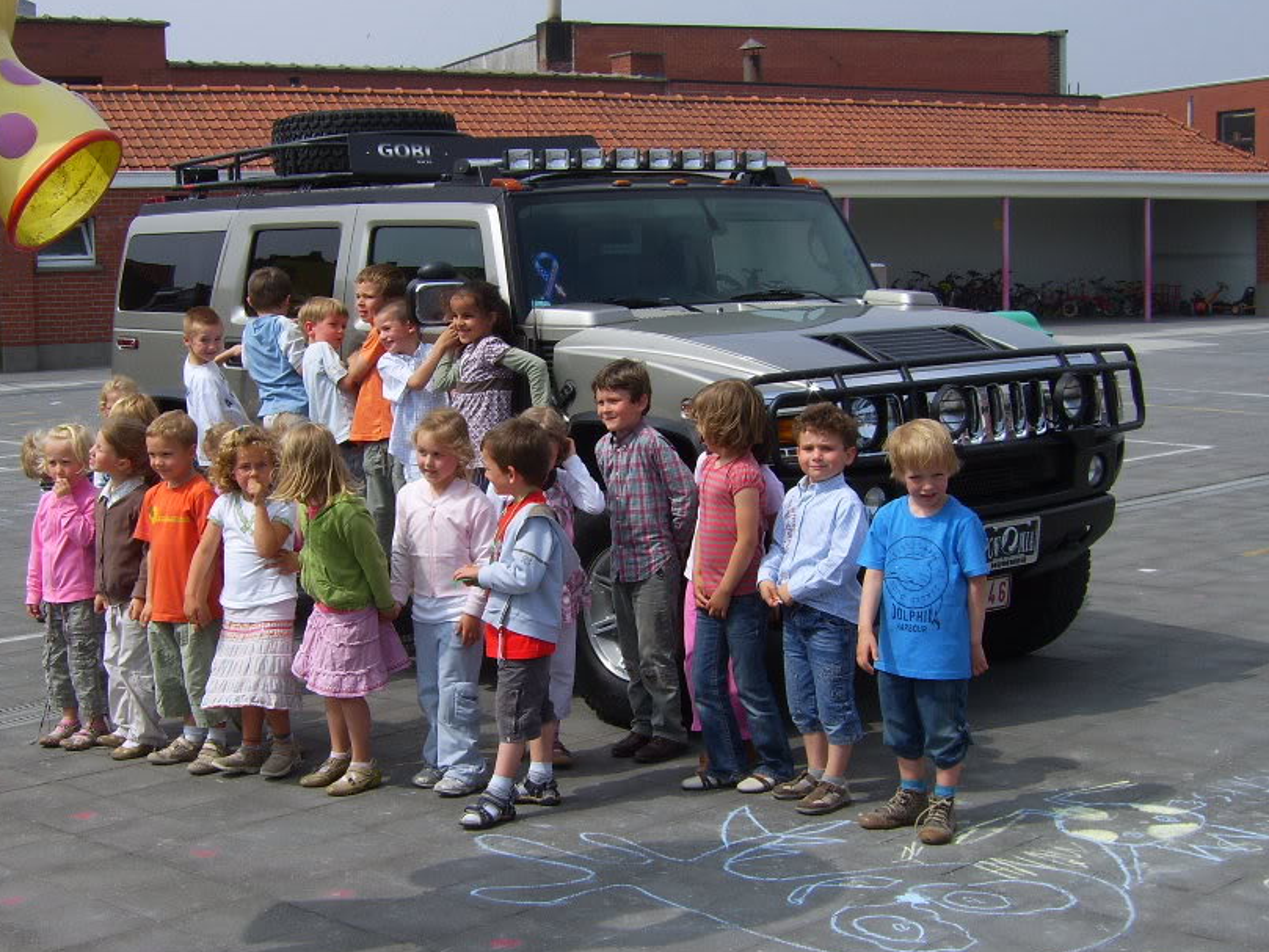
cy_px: 481
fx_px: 2273
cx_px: 541
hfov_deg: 31.1
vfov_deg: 23.7
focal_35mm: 62
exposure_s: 1/400
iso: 50
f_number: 7
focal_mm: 10
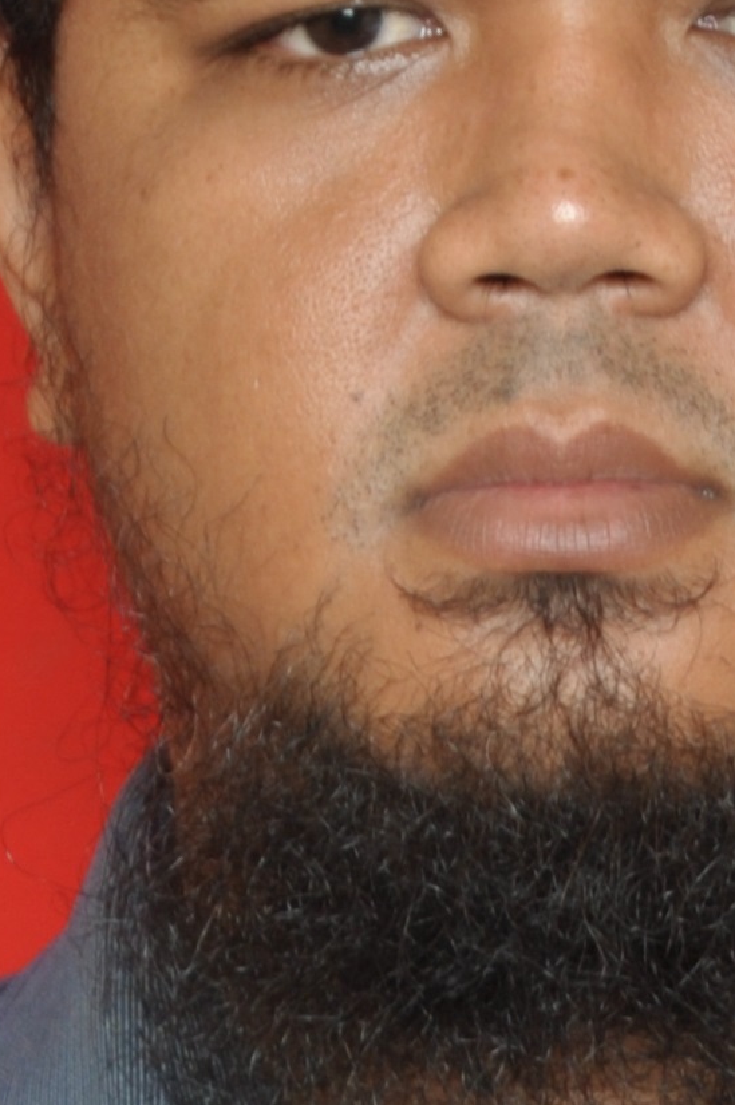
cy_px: 1399
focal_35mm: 405
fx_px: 12428
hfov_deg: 3.4
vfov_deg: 5.1
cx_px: 540
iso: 200
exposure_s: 1/100
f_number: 8
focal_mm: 52
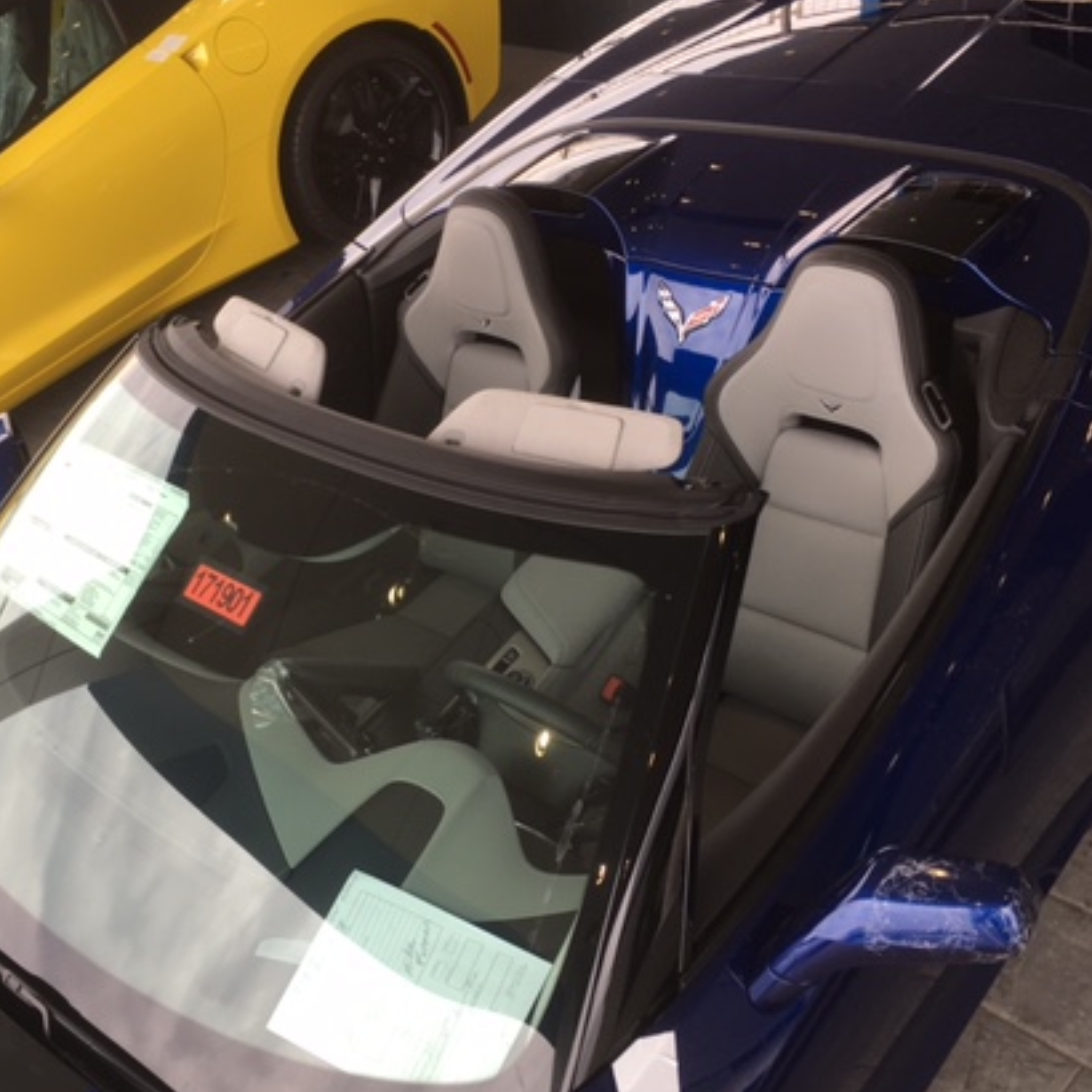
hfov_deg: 41.6
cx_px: 413
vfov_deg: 41.9
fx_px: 1428
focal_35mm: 40
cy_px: 562
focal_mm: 4.15
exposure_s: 1/122
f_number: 2.2
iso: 25
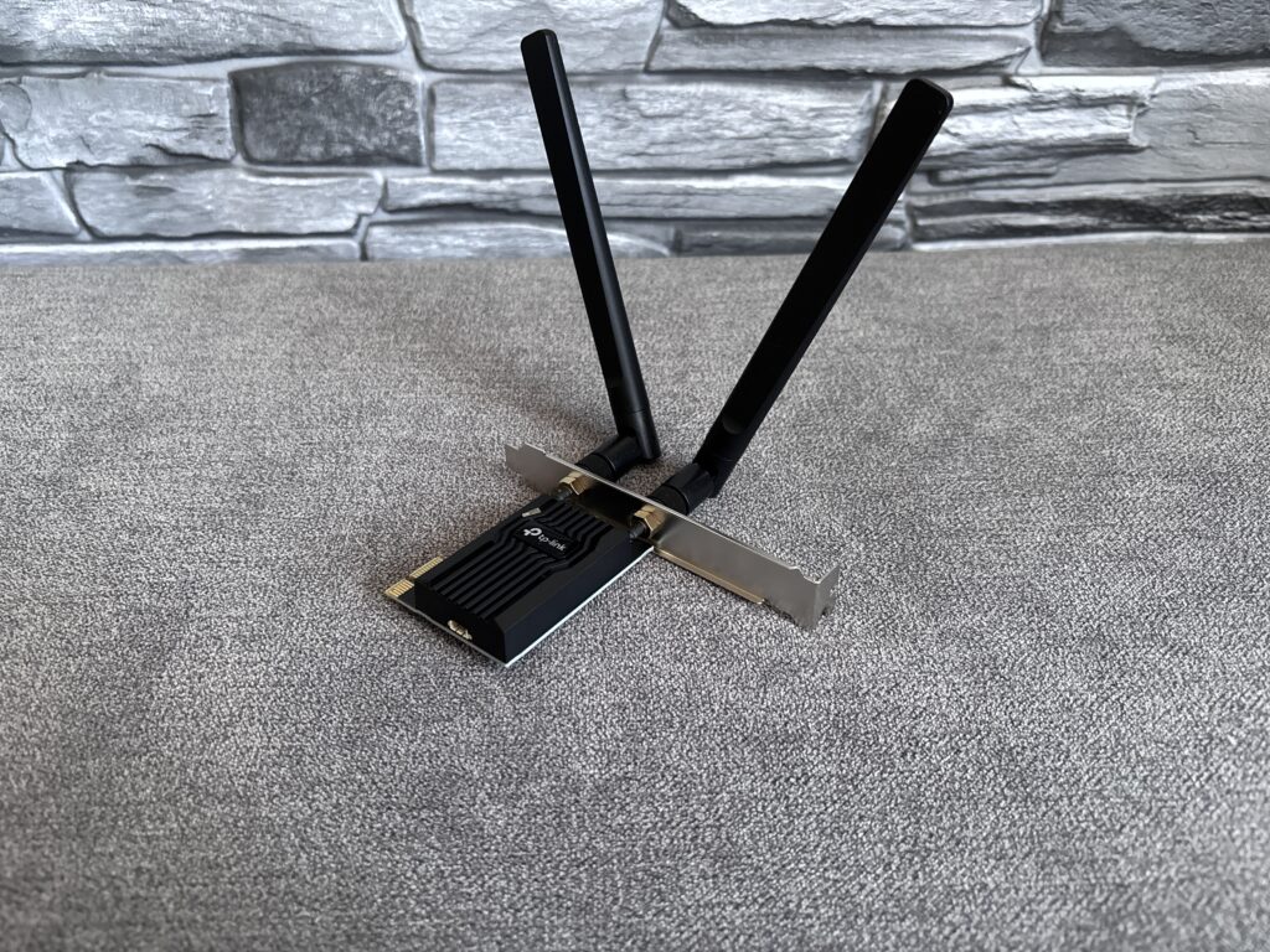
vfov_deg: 53.1
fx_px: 954
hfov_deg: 67.3
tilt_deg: -37.8
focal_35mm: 26
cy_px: 476
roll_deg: +0.3
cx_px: 635
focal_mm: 5.96
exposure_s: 1/60
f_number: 1.6
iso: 400
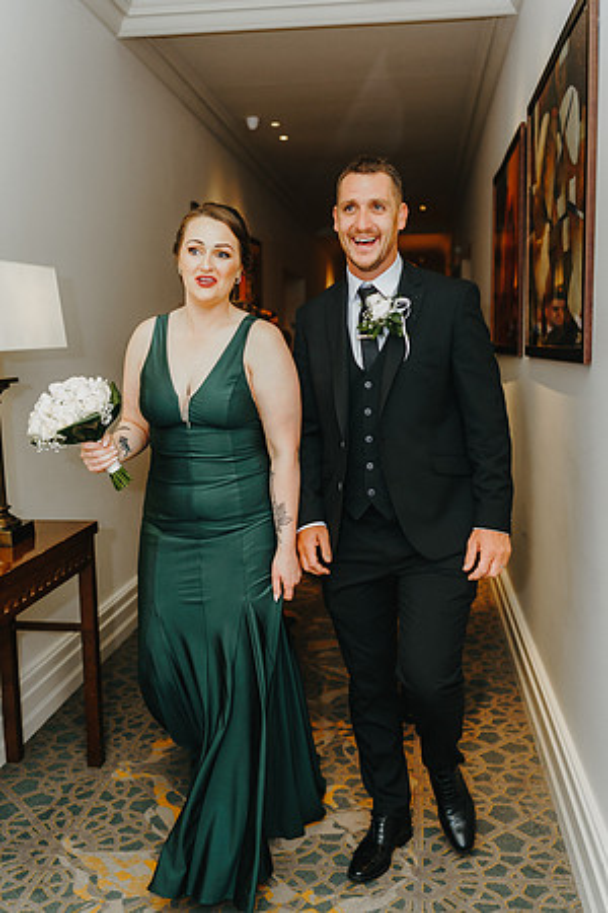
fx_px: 887
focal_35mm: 35
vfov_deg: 54.4
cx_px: 304
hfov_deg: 37.9
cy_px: 456
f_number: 2.2
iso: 1000
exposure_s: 1/200
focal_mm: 35
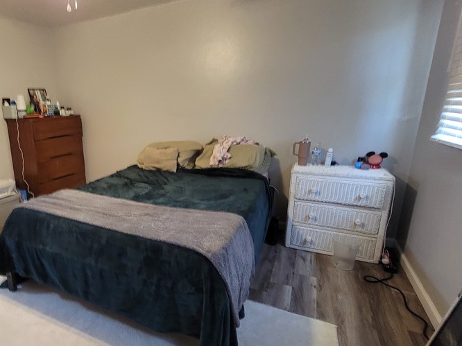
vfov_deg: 65.9
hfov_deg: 77.4
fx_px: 267
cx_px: 132
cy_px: 179
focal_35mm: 20
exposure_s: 1/30
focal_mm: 2.2
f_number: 2.2
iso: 500
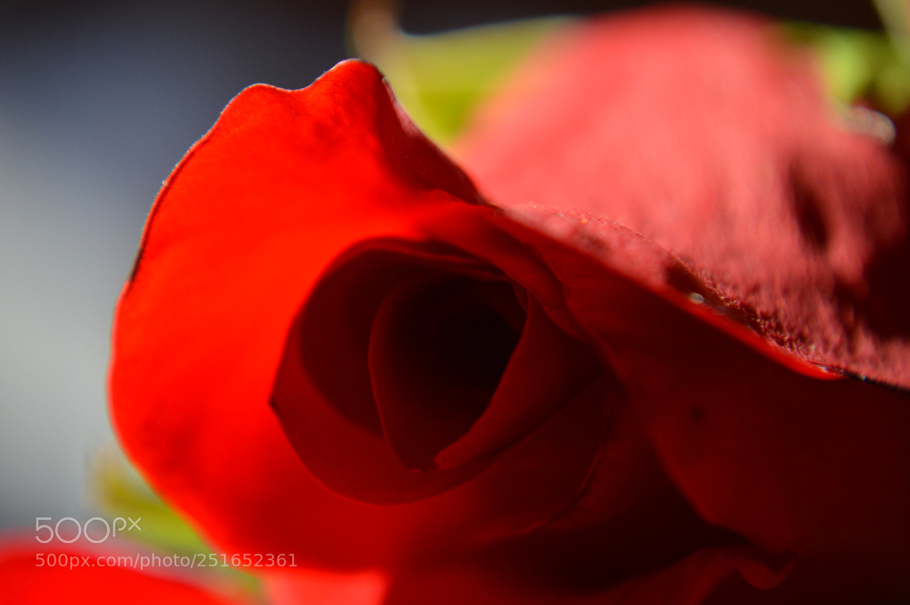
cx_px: 455
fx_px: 2084
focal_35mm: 82
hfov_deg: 24.6
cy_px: 302
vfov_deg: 16.5
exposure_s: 1/80
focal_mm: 55
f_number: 5.6
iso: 400
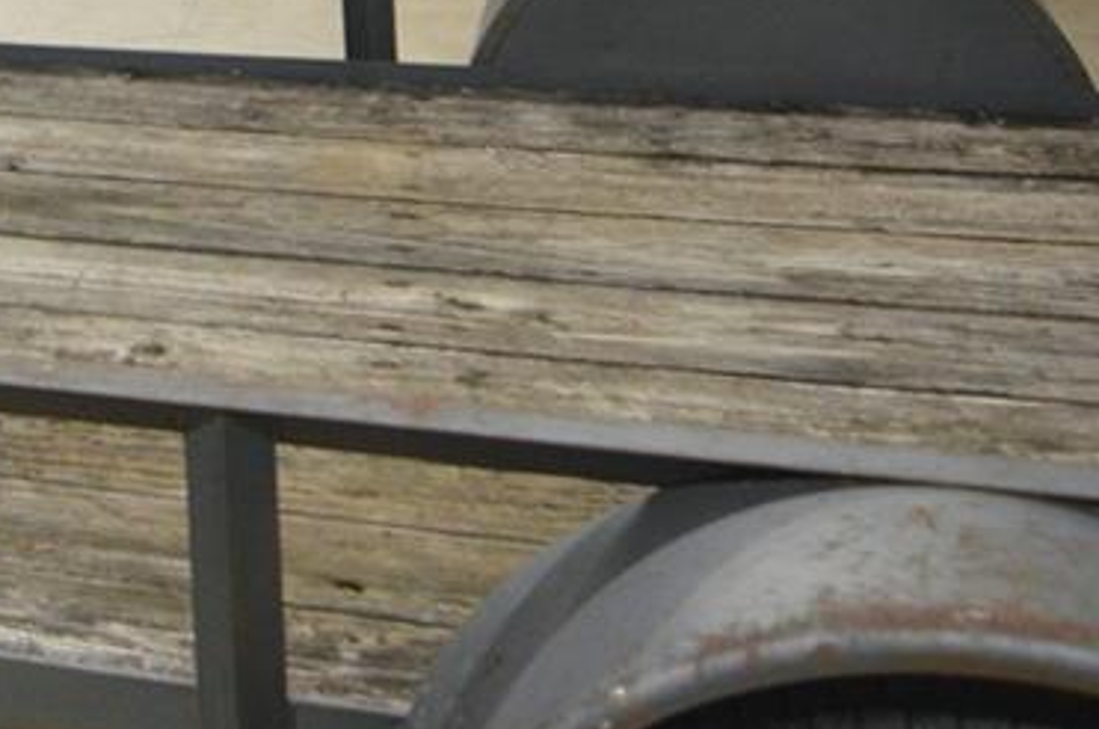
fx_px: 2168
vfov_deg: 16.4
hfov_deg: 23.7
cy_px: -529
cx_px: -462
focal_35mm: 71
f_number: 2.8
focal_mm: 11
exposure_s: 1/60
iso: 720
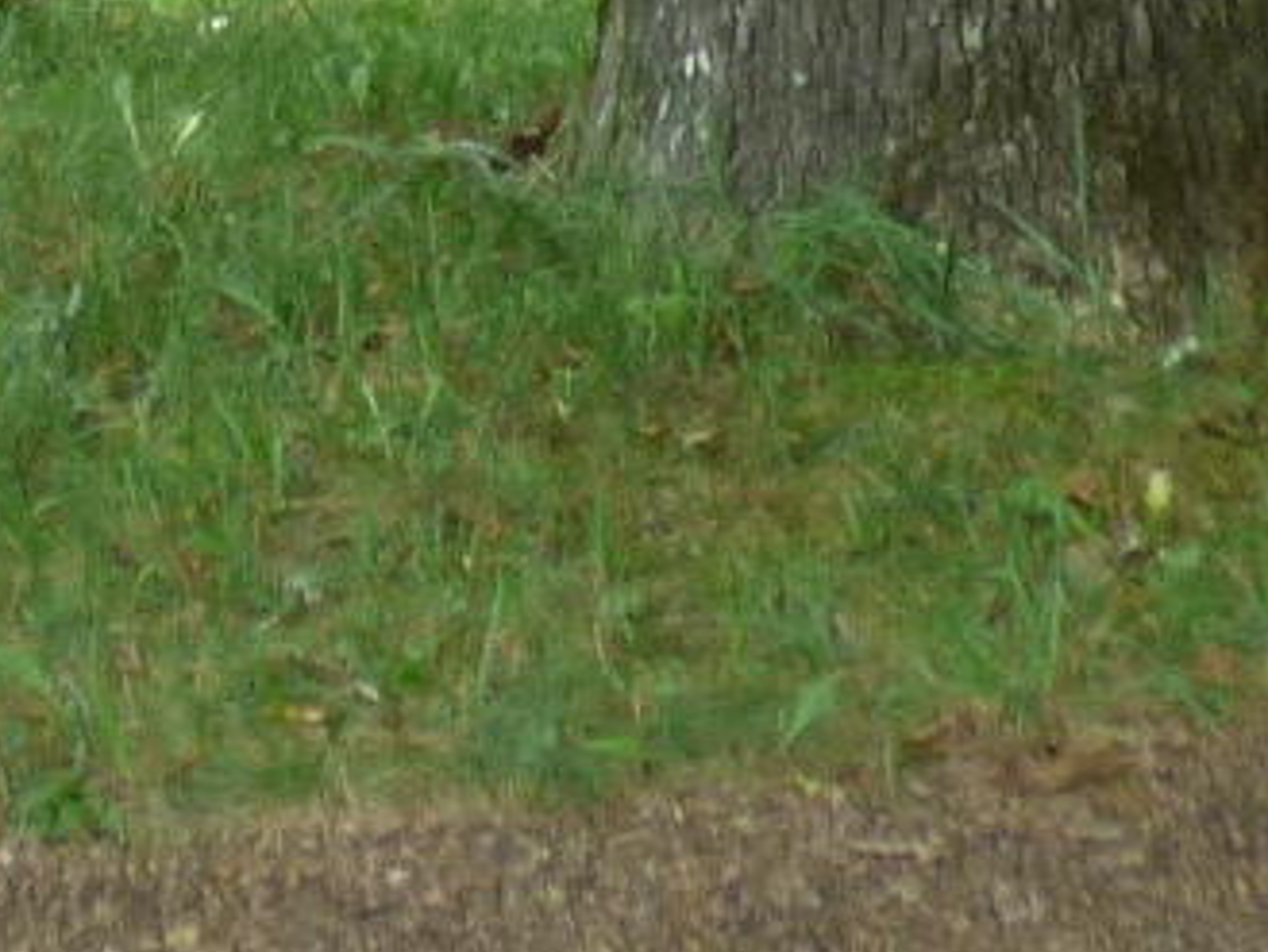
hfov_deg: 7.1
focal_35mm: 280
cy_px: -2409
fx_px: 10260
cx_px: 69
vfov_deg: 4.9
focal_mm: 6.18
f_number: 3.4
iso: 100
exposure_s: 1/80
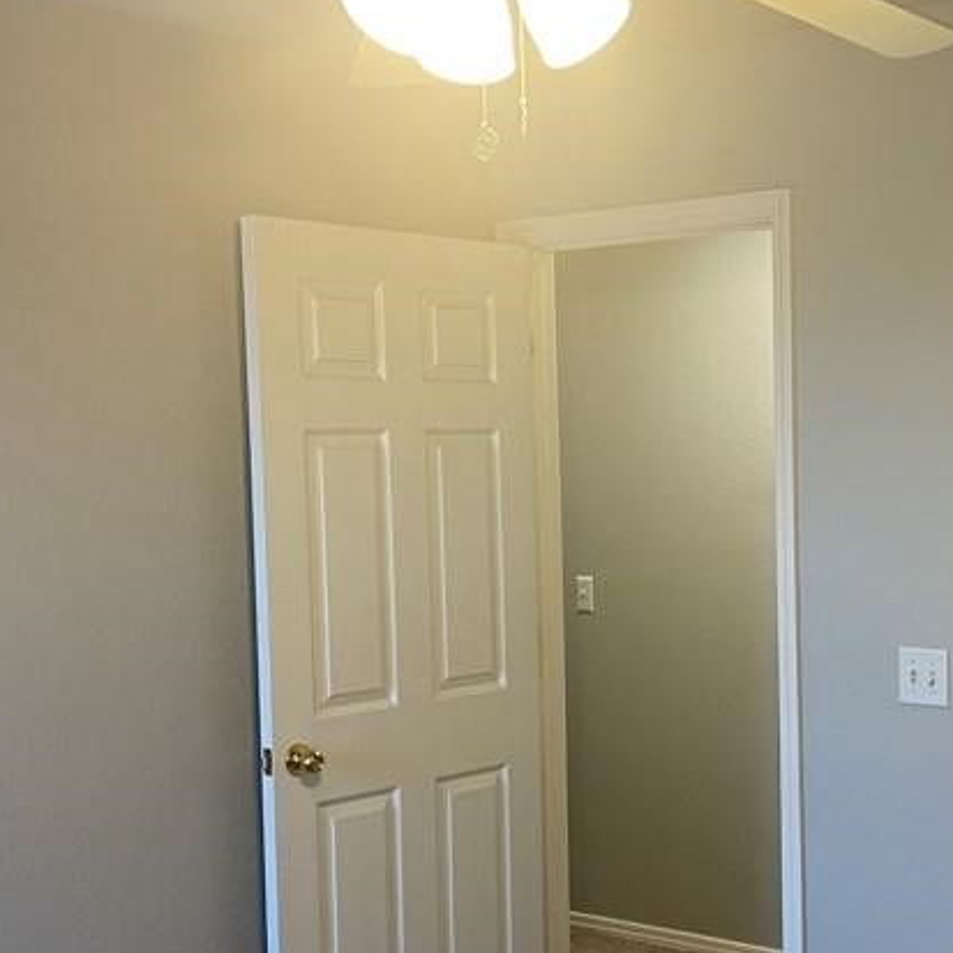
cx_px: 791
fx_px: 1775
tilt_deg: -4.5
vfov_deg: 29.9
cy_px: 605
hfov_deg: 29.2
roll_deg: +1.0
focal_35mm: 57
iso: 125
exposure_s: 1/60
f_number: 1.8
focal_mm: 4.25
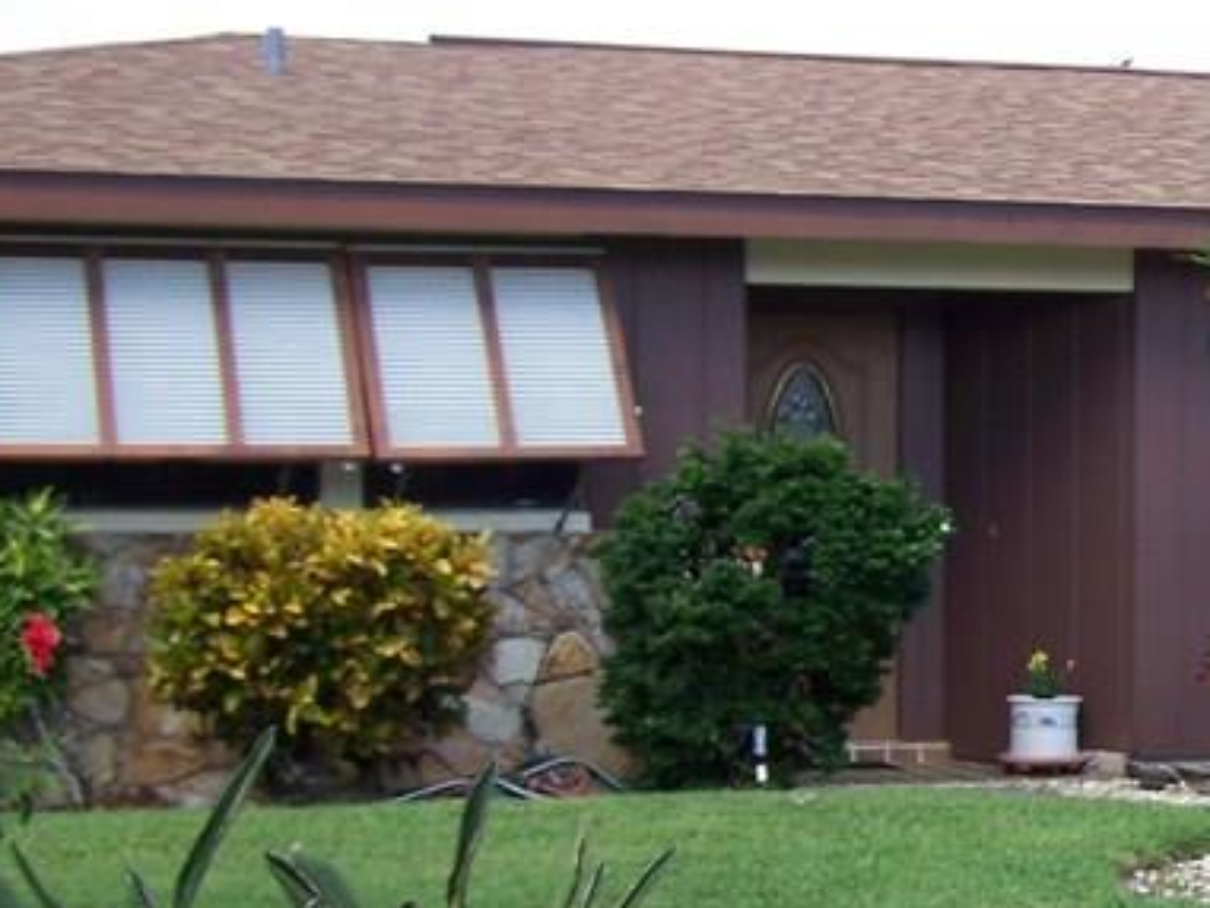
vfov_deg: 14.5
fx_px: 3567
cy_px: 483
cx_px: 1439
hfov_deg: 18.3
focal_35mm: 102
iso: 64
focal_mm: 6.3
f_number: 2.8
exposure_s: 1/250
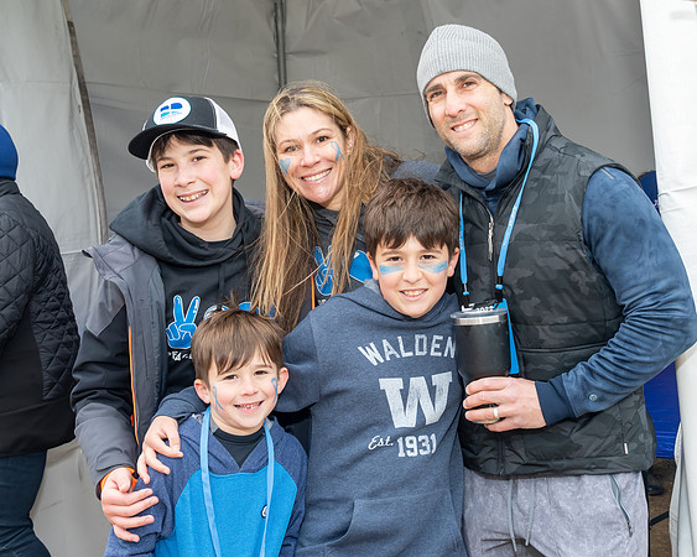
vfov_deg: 34.8
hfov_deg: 42.8
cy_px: 253
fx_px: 887
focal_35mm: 43
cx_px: 400
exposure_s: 1/250
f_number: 6.3
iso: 320
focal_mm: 22
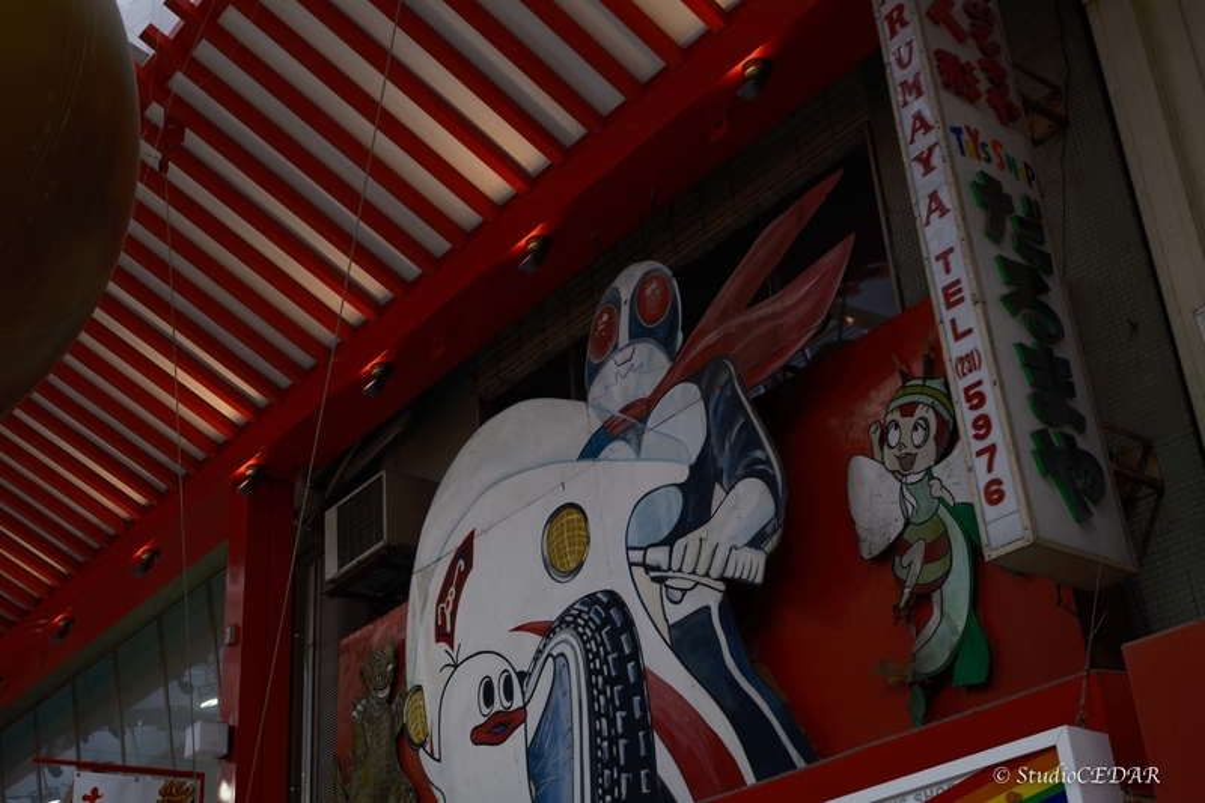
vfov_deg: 29.9
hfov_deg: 43.6
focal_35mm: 45
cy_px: 402
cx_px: 602
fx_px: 1506
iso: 400
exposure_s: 1/60
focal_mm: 30
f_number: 4
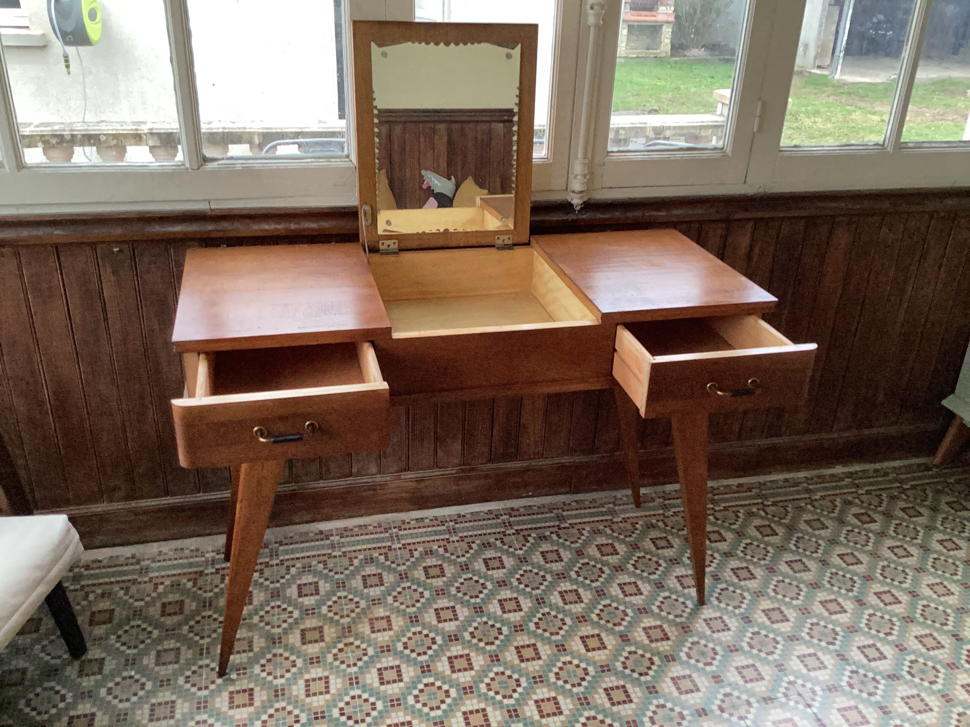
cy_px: 364
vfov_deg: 45.4
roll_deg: -2.5
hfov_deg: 58.4
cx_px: 485
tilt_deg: -26.7
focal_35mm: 31
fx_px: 869
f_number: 2.4
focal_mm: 3.3
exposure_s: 1/33
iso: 320
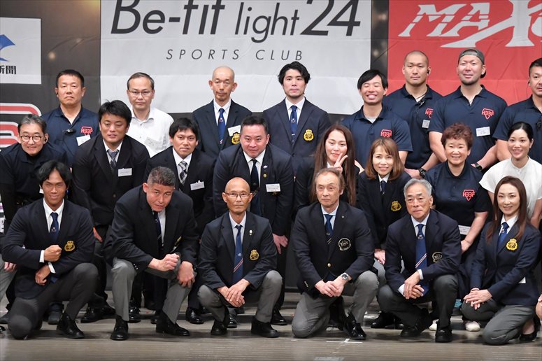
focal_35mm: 174
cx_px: 271
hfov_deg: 11.8
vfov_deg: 7.9
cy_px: 180
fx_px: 2618
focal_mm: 116
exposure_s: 1/400
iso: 6400
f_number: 5.6
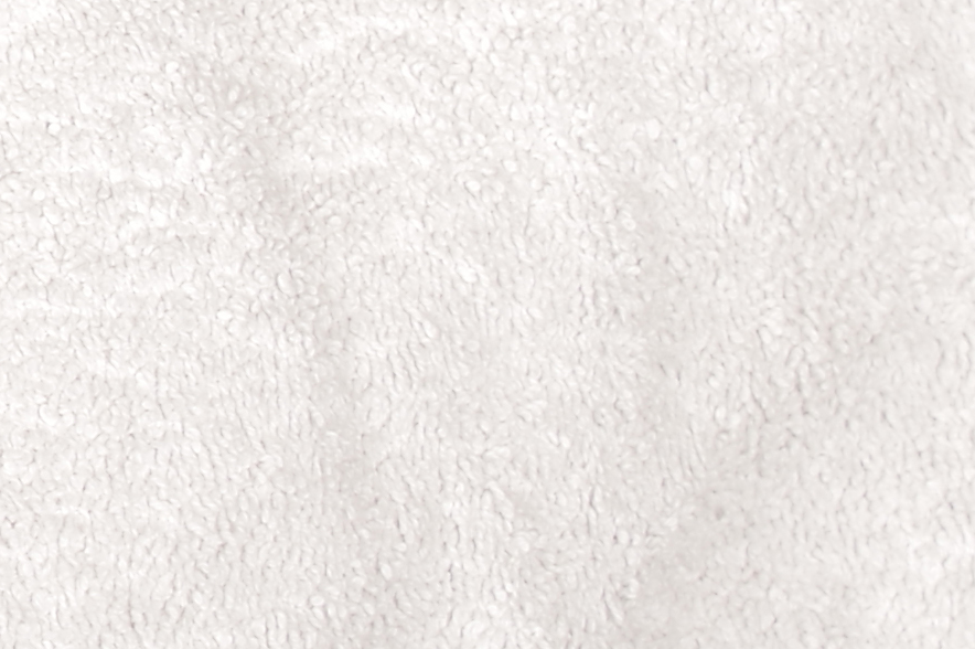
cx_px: -1797
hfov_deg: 2.5
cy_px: -443
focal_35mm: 817
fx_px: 22110
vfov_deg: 1.7
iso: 100
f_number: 8
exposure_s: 1/160
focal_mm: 80
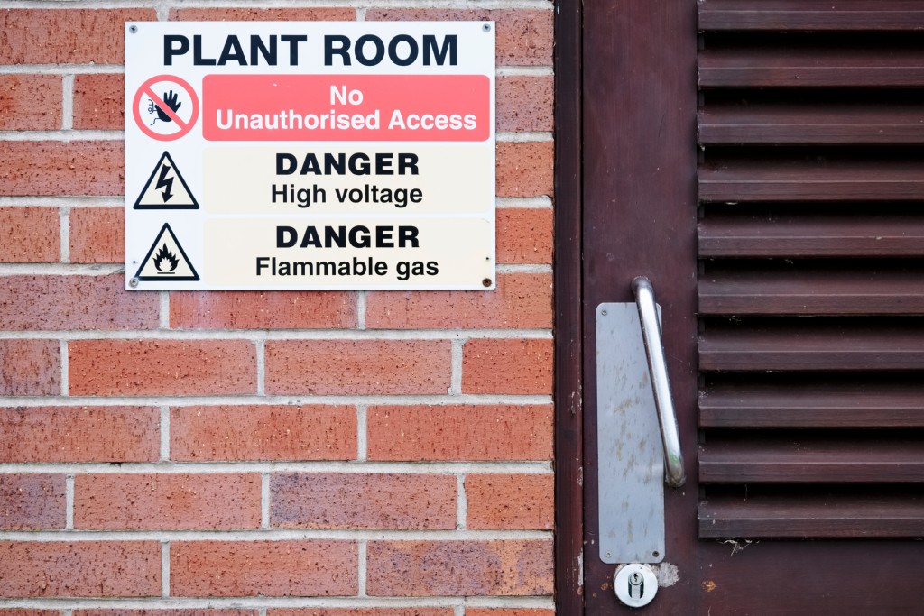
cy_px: 308
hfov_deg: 9.8
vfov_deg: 6.5
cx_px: 462
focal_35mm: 210
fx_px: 5390
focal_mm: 140
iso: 200
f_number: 4
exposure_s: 1/20
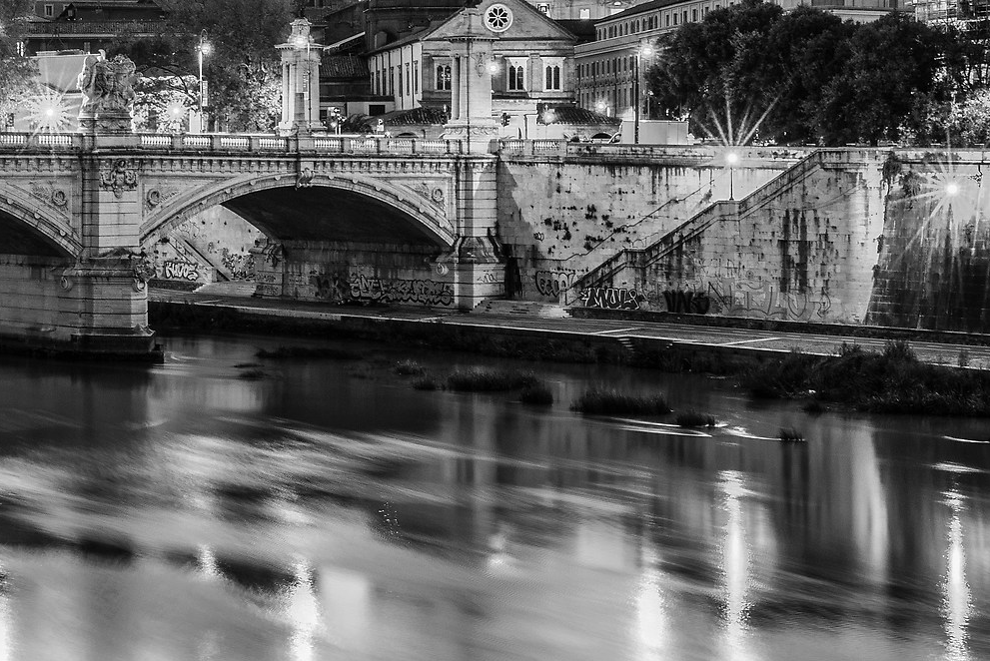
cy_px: 160
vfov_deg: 14.8
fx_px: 2531
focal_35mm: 92
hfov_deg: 21.4
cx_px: 2
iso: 50
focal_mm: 38
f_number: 22
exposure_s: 13
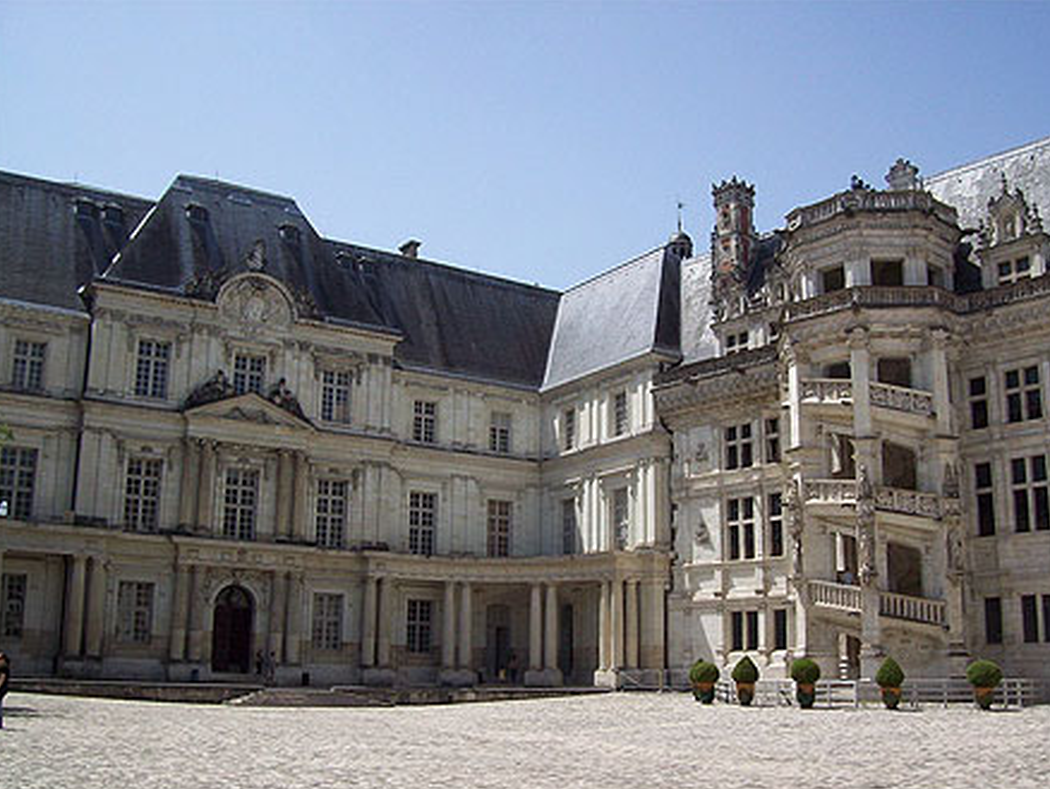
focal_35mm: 37
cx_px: 527
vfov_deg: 38.7
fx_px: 1123
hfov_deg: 50.1
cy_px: 403
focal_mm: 6
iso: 80
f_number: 4.8
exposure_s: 1/667
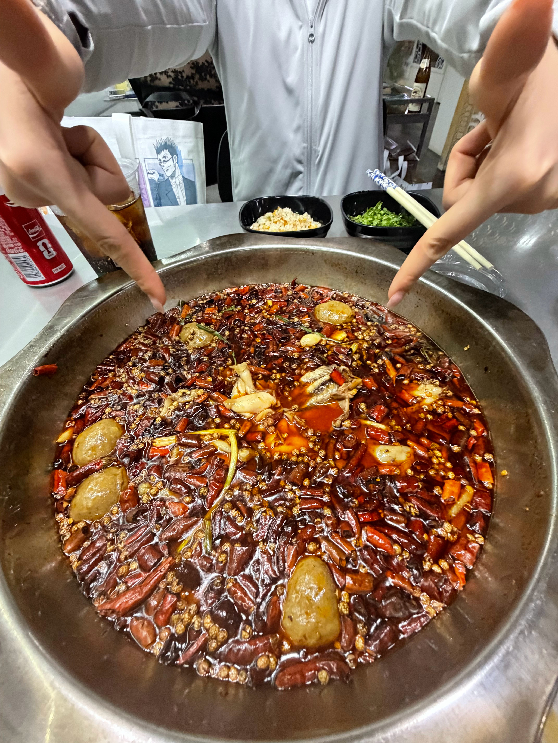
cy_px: 372
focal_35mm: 14
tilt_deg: -50.0
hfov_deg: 85.7
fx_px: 301
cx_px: 279
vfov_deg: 102.1
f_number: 2.2
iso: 640
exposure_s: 1/50
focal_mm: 2.22
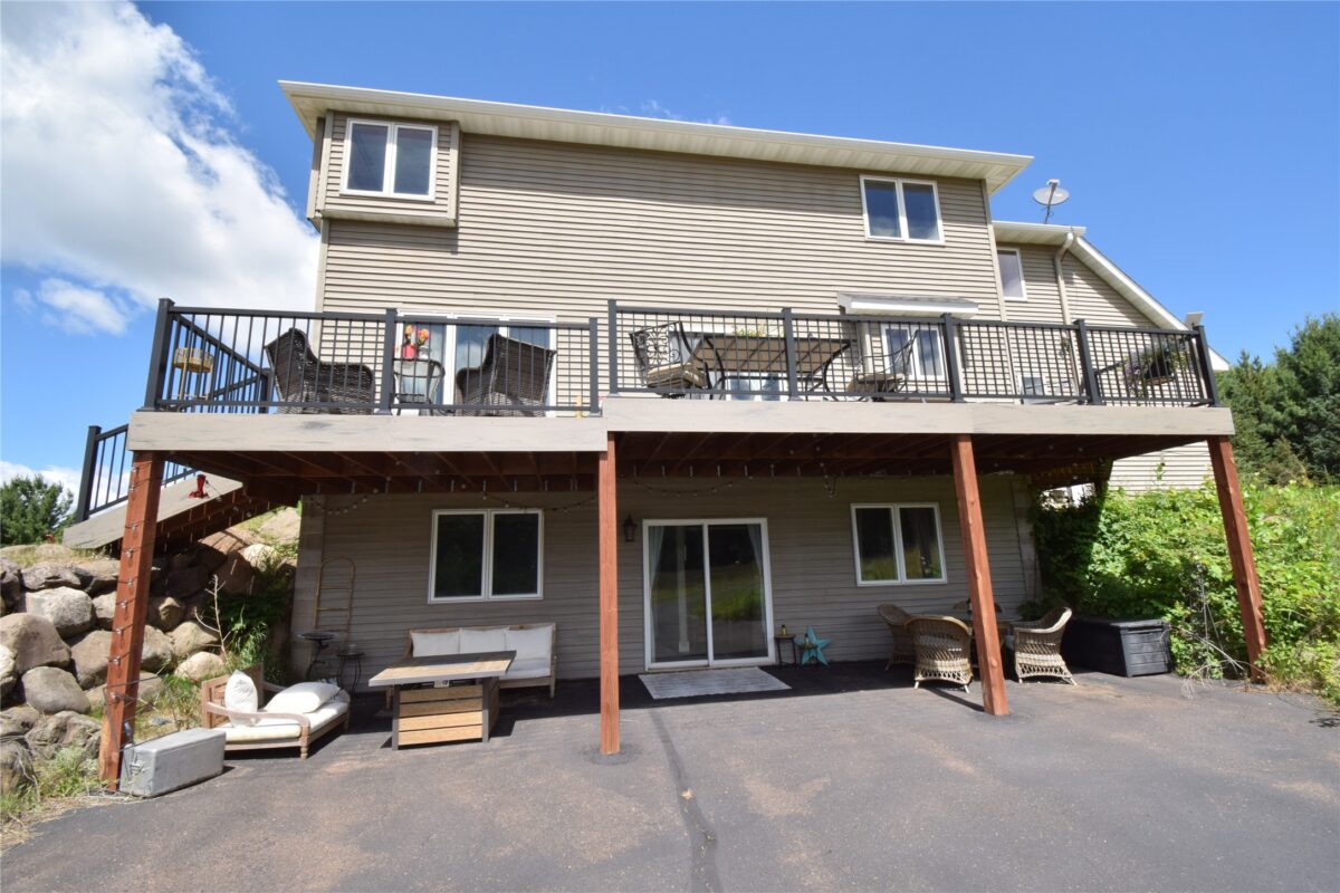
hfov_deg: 100.4
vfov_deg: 77.3
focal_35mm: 15
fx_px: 558
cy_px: 446
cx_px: 670
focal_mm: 10
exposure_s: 1/200
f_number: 16
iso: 320
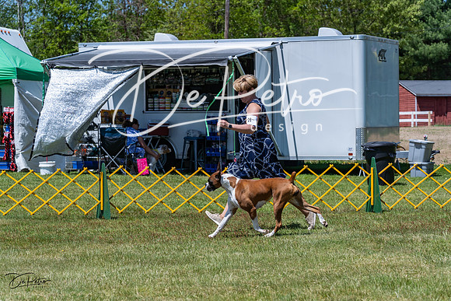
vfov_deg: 13.3
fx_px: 1291
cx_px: 226
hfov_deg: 19.8
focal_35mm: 103
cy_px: 150
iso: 320
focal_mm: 103
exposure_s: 1/1600
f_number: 7.1
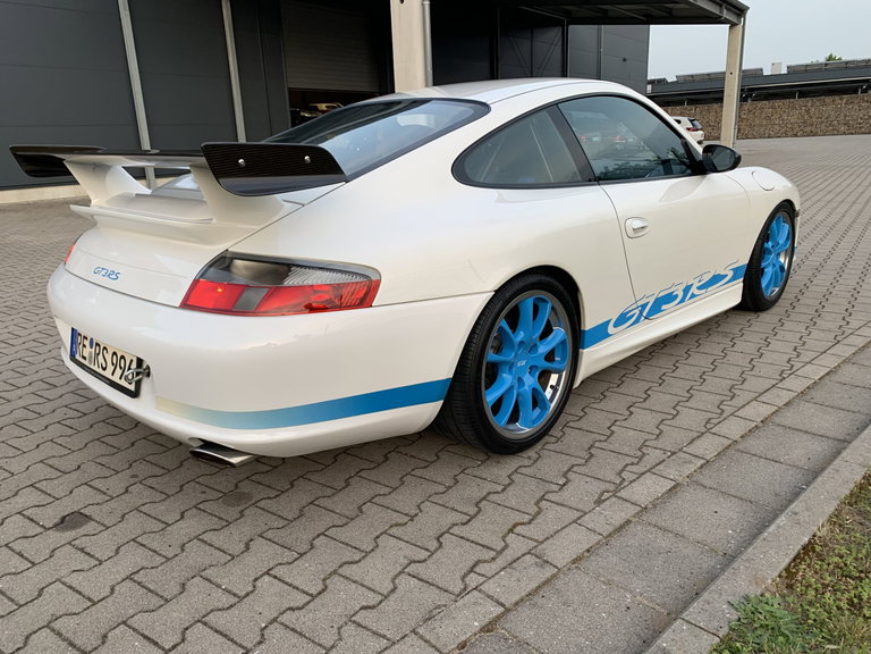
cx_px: 436
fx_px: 654
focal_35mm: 26
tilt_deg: -15.4
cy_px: 327
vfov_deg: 53.1
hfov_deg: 67.3
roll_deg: +2.9
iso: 25
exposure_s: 1/122
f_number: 1.8
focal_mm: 4.25
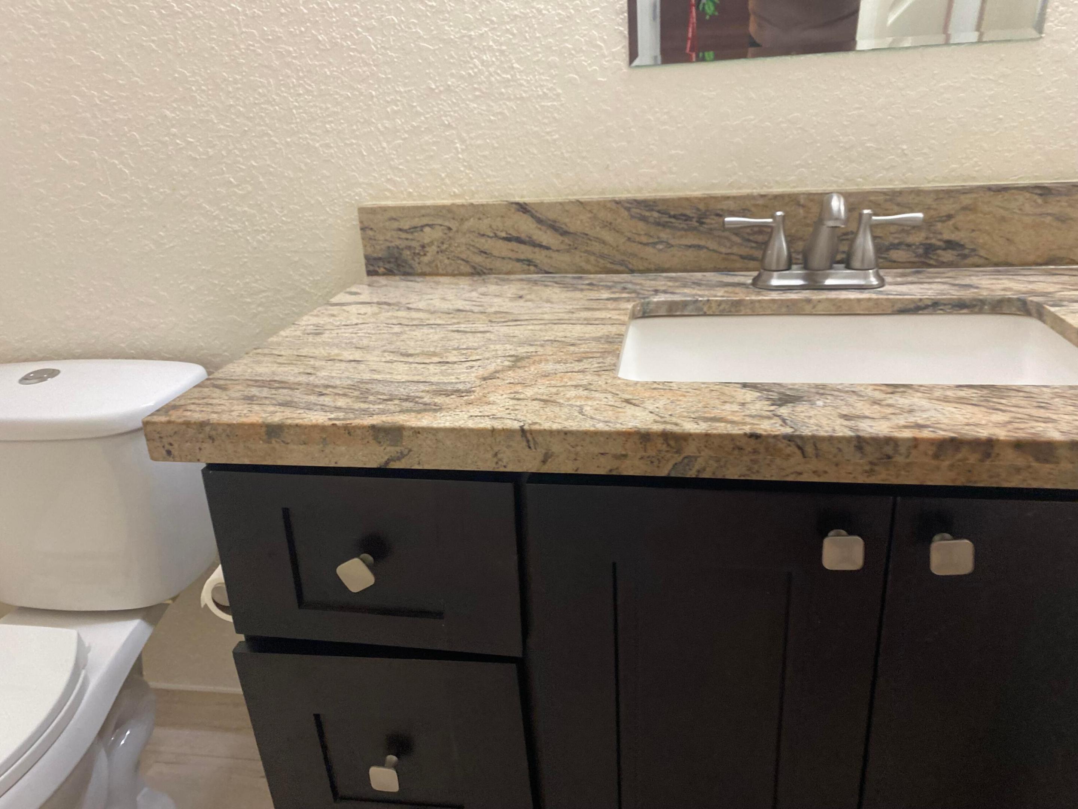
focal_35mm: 26
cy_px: 404
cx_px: 539
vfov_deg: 53.1
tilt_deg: -22.0
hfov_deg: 67.3
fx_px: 810
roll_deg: +3.2
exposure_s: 1/60
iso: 250
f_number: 1.8
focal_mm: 4.25
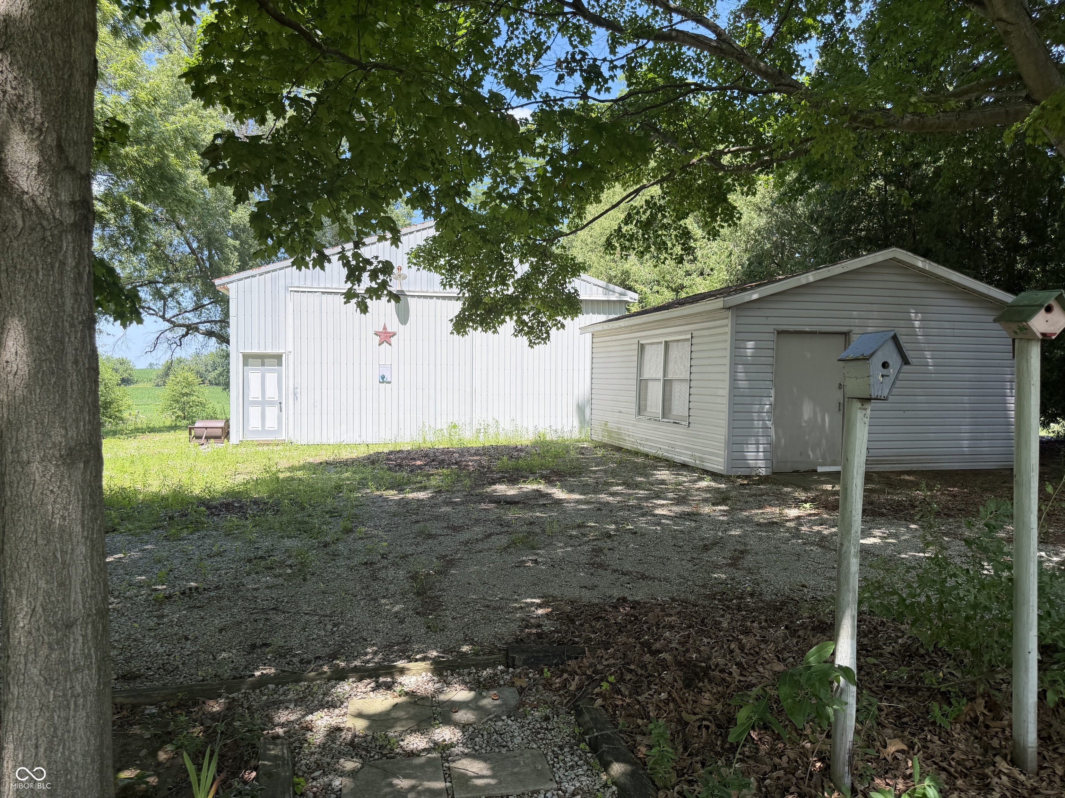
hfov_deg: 71.6
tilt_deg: -2.0
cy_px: 399
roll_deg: +0.4
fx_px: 738
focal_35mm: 24
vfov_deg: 56.8
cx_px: 532
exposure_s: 1/1271
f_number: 1.78
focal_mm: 6.76
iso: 100
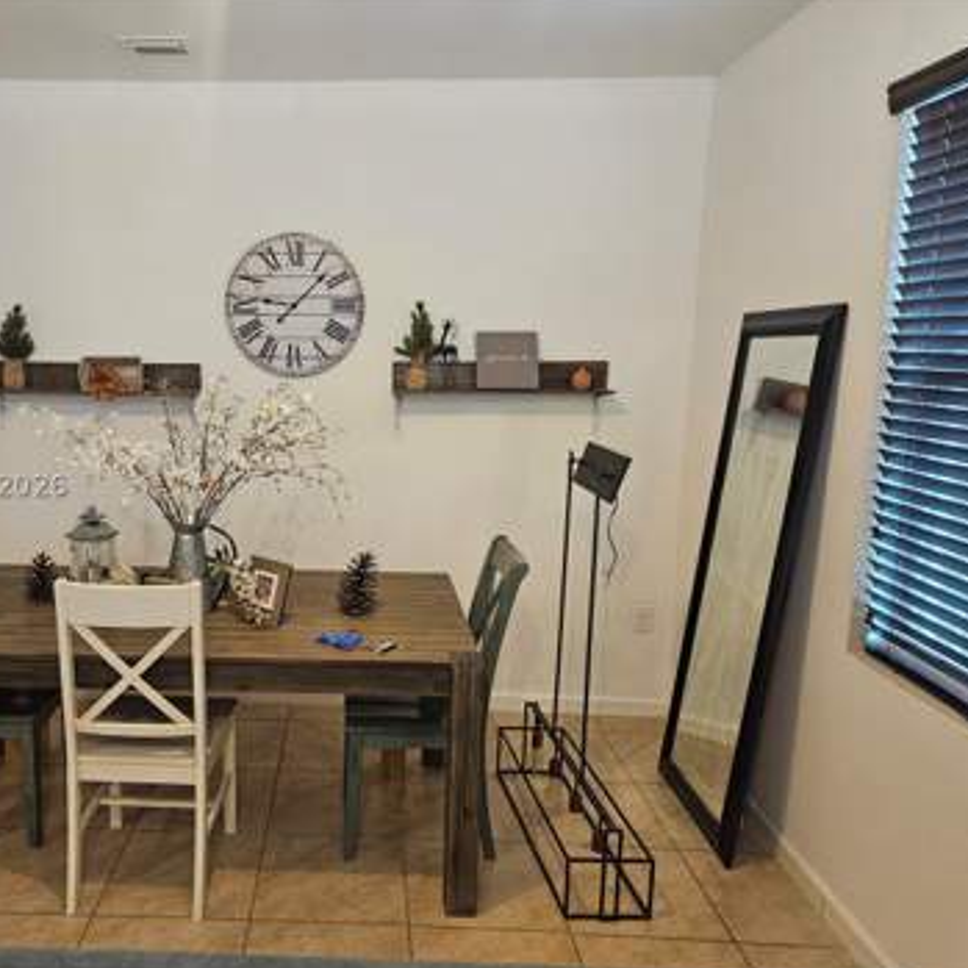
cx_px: 322
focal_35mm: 28
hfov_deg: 56.1
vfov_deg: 57.3
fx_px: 886
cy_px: 485
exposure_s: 1/120
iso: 800
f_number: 1.8
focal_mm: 5.4
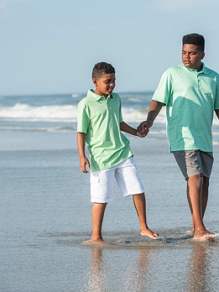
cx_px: 169
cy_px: 134
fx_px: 1164
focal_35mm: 138
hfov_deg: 10.7
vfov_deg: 14.3
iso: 250
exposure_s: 1/4000
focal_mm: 86
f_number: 3.5
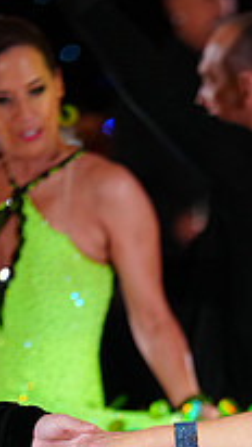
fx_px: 6682
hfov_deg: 2.2
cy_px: 573
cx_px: 362
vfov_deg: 3.8
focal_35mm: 563
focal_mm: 191
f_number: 2.8
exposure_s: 1/400
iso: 2500
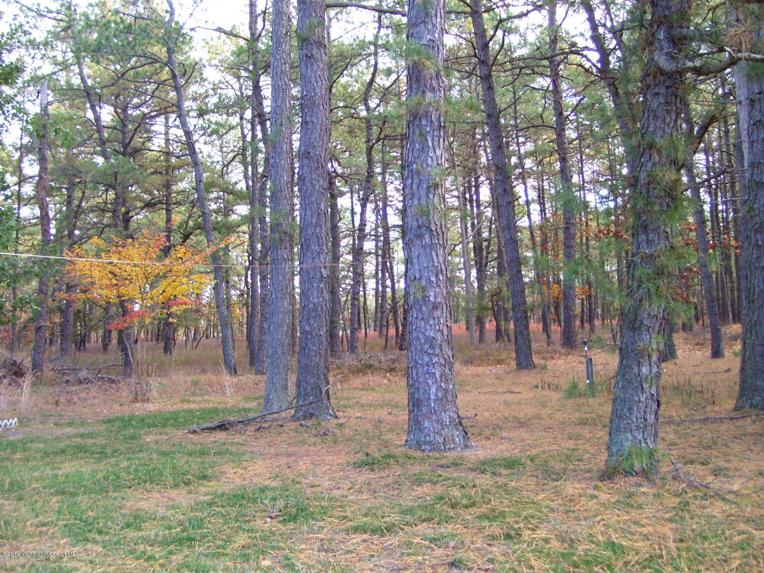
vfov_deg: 38.7
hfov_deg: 50.1
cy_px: 286
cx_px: 382
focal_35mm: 37
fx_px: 817
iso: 80
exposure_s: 1/60
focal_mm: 6
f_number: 2.7
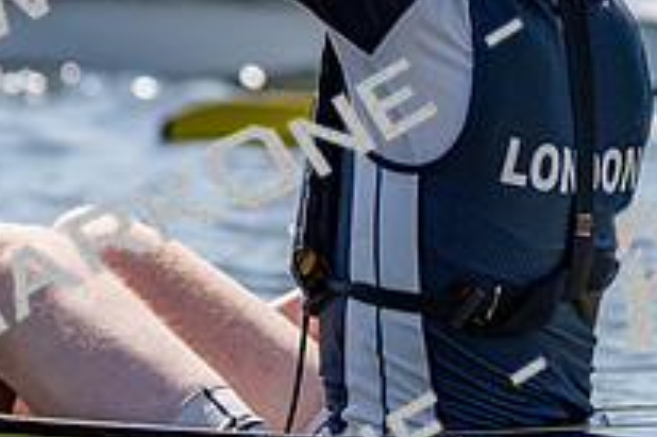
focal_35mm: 564
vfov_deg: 2.4
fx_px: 10285
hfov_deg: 3.7
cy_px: 49
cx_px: 341
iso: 250
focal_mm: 200
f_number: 5.6
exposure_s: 1/2000
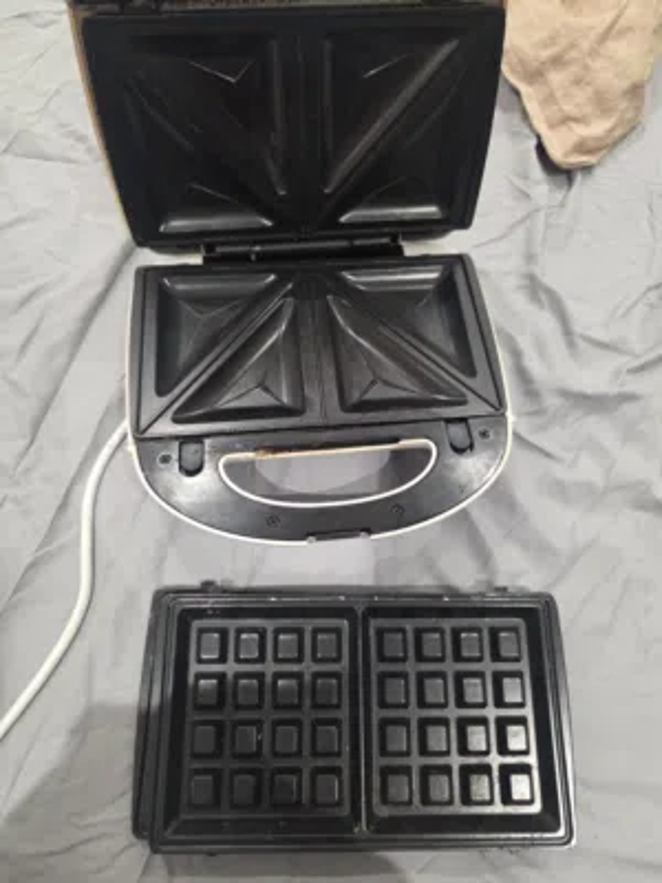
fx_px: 586
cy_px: 442
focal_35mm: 23
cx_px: 331
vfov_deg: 73.9
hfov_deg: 58.9
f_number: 1.7
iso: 640
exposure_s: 1/100
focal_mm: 6.25
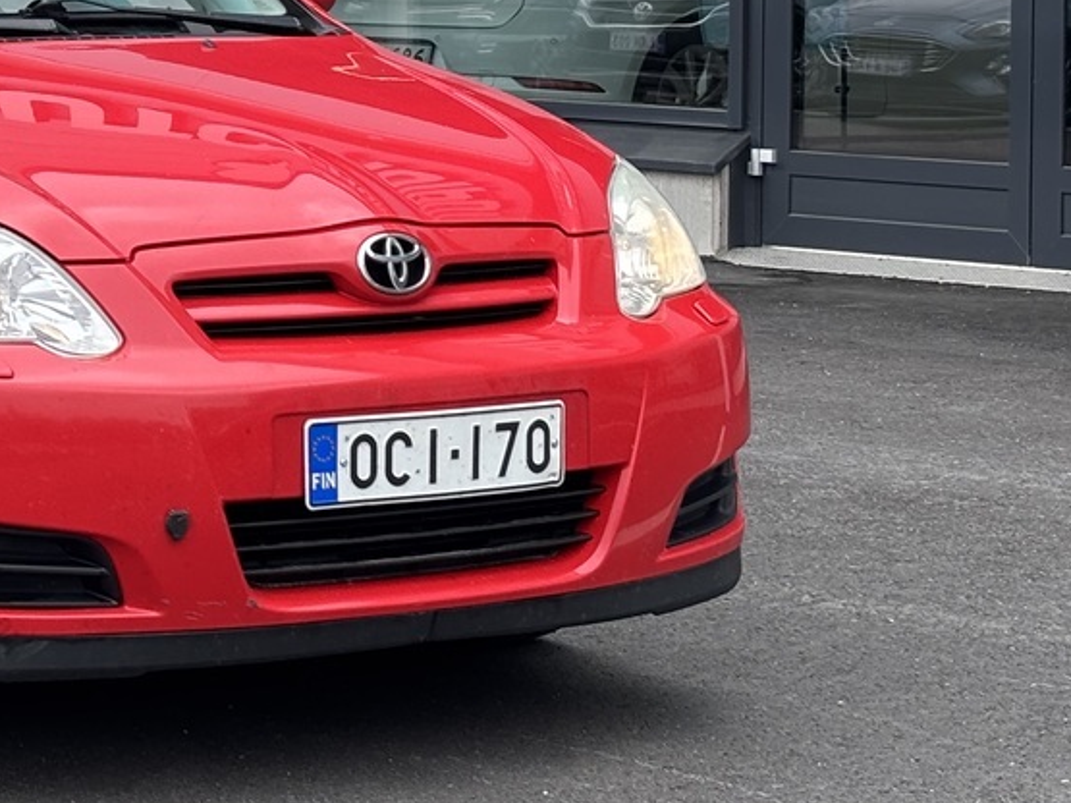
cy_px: -79
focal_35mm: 135
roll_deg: -1.0
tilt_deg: +1.6
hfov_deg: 14.2
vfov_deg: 10.8
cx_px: -176
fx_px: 4176
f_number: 1.6
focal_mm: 5.96
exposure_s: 1/799
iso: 32
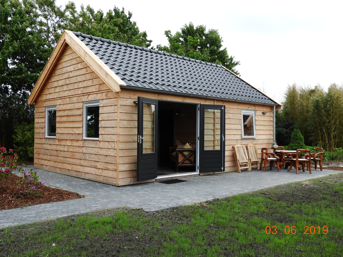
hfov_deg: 55.4
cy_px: 128
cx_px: 172
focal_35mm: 33
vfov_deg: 42.9
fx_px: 327
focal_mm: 5.9
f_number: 3.6
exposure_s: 1/640
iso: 100
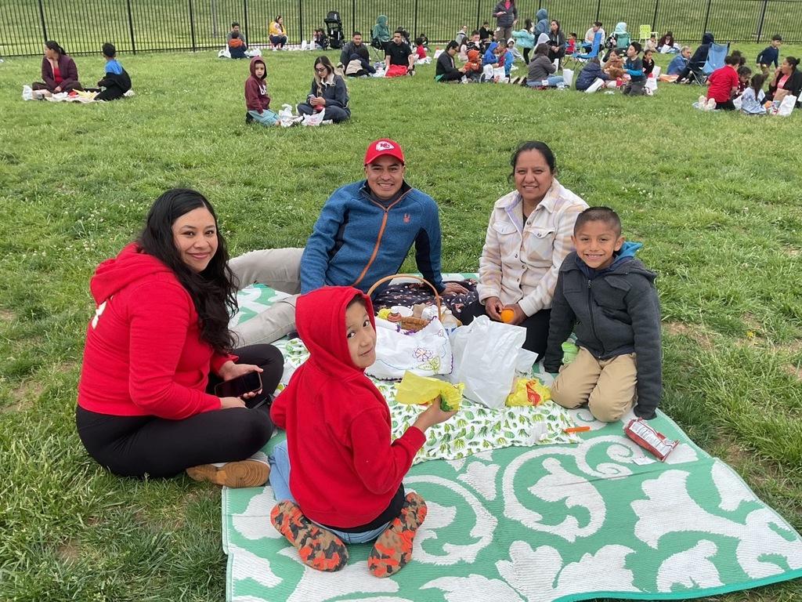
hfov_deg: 61.7
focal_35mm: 29
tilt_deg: -22.9
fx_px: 672
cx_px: 401
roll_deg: -0.8
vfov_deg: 48.2
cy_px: 301
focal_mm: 3
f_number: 1.8
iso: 16
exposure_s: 1/770
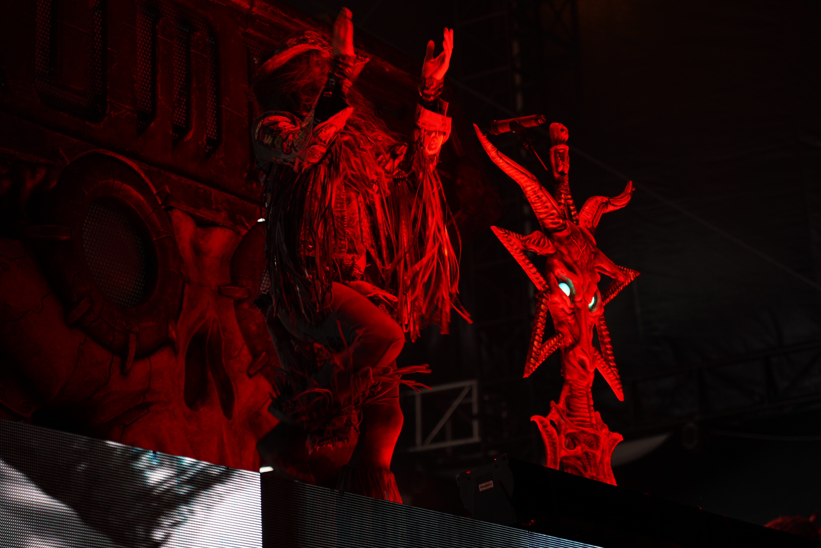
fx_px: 2394
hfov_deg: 19.5
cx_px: 410
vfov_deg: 13.0
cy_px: 274
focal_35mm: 105
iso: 400
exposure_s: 1/125
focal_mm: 105
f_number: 4
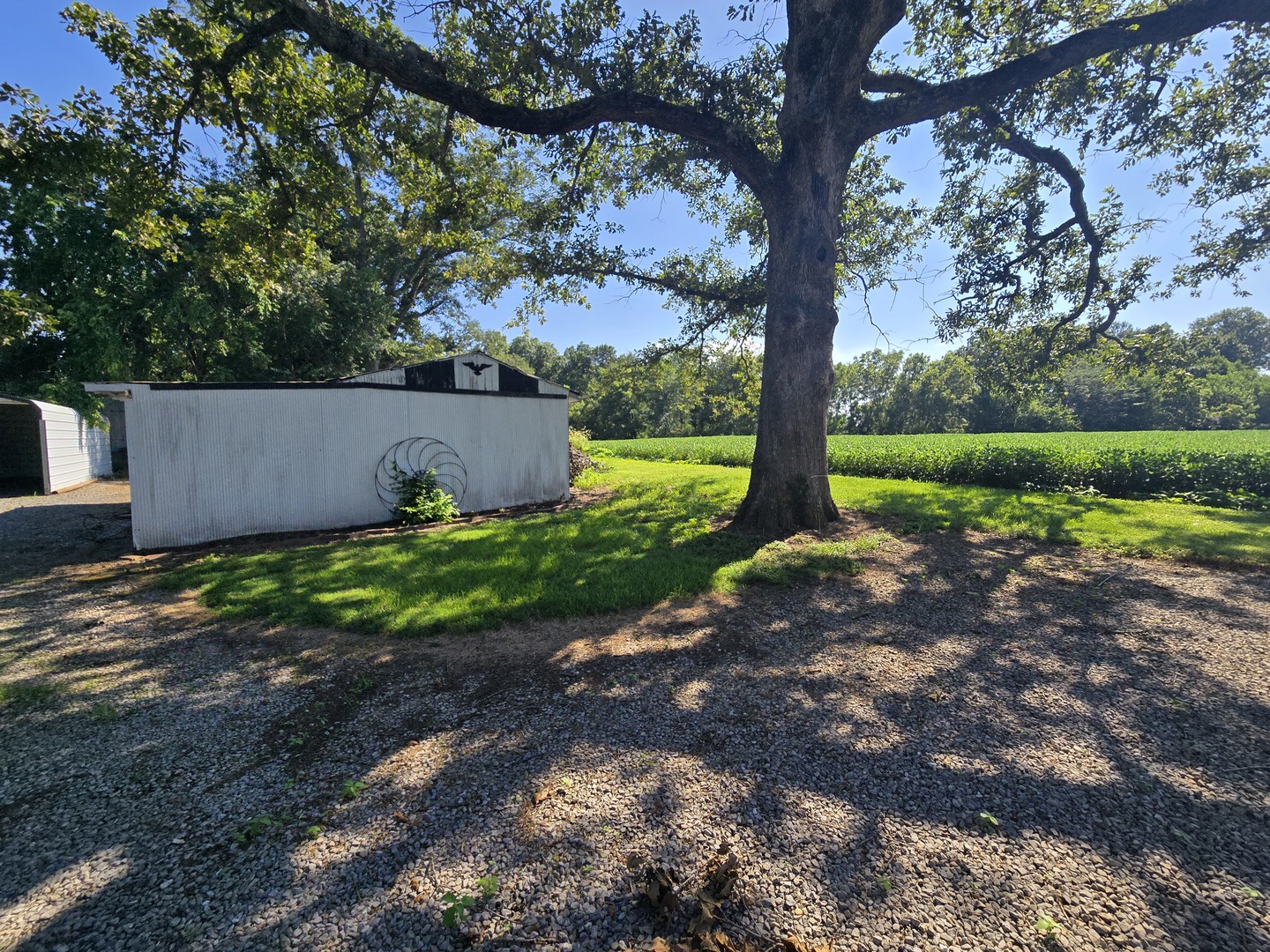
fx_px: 477
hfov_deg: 106.2
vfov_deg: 89.9
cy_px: 476
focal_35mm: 13
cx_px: 635
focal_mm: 2.2
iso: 50
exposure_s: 1/1554
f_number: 2.2
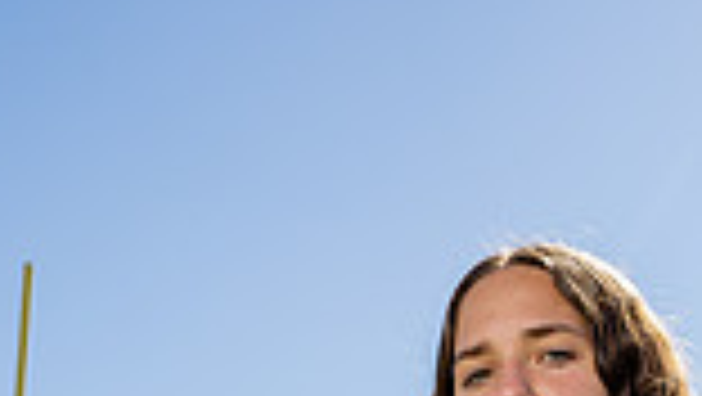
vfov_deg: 10.1
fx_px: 1974
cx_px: 504
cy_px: 927
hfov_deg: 20.0
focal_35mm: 106
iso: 80
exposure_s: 1/250
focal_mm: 35
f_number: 6.3
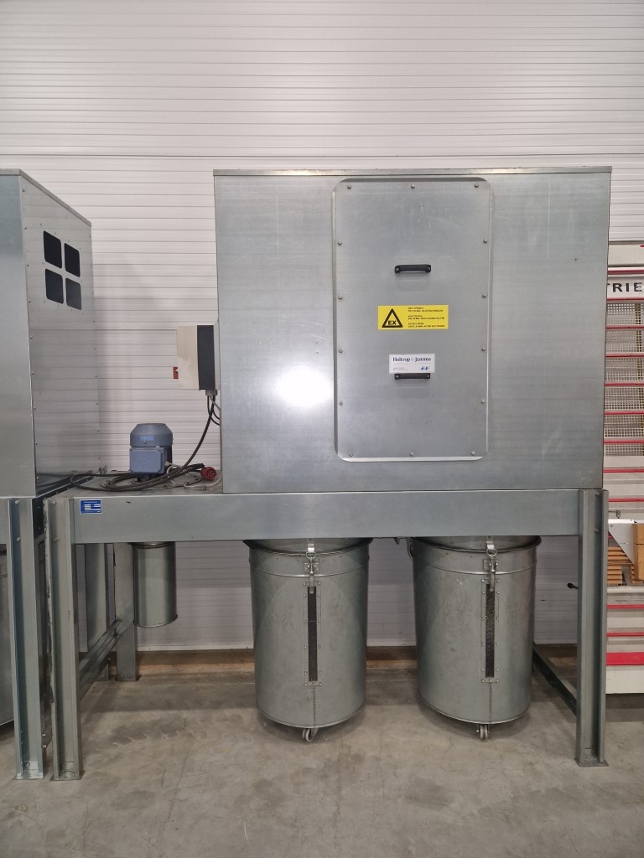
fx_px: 571
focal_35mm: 23
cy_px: 429
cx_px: 322
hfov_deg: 58.9
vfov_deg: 73.9
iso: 500
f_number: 1.8
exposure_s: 1/100
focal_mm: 5.4
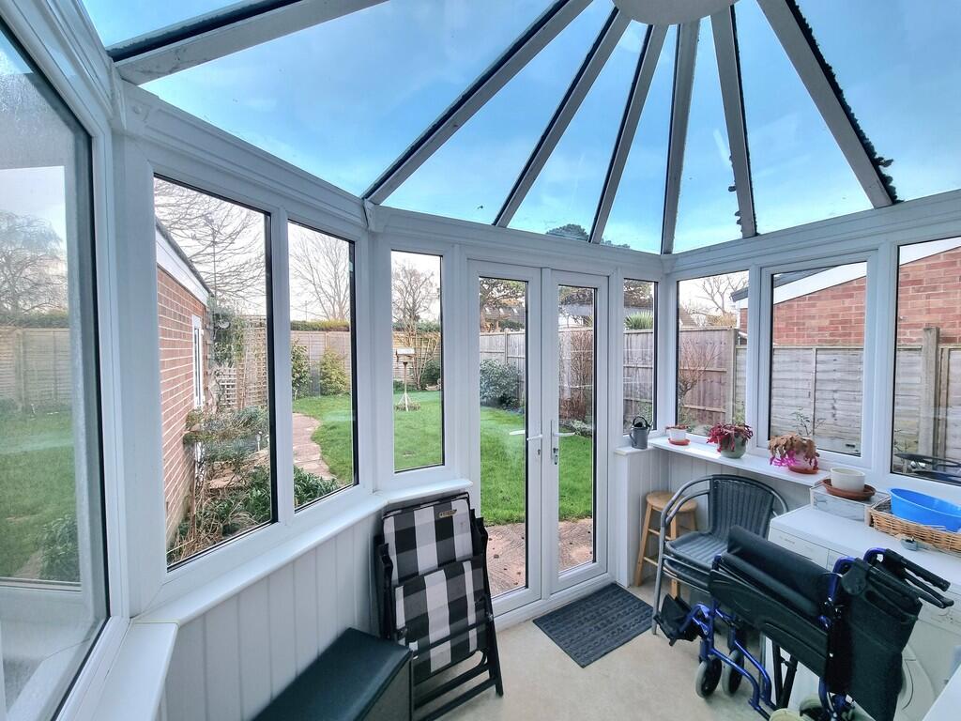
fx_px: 361
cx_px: 480
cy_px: 360
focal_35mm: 13
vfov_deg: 89.9
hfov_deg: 106.2
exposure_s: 1/120
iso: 64
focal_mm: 2.2
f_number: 2.2
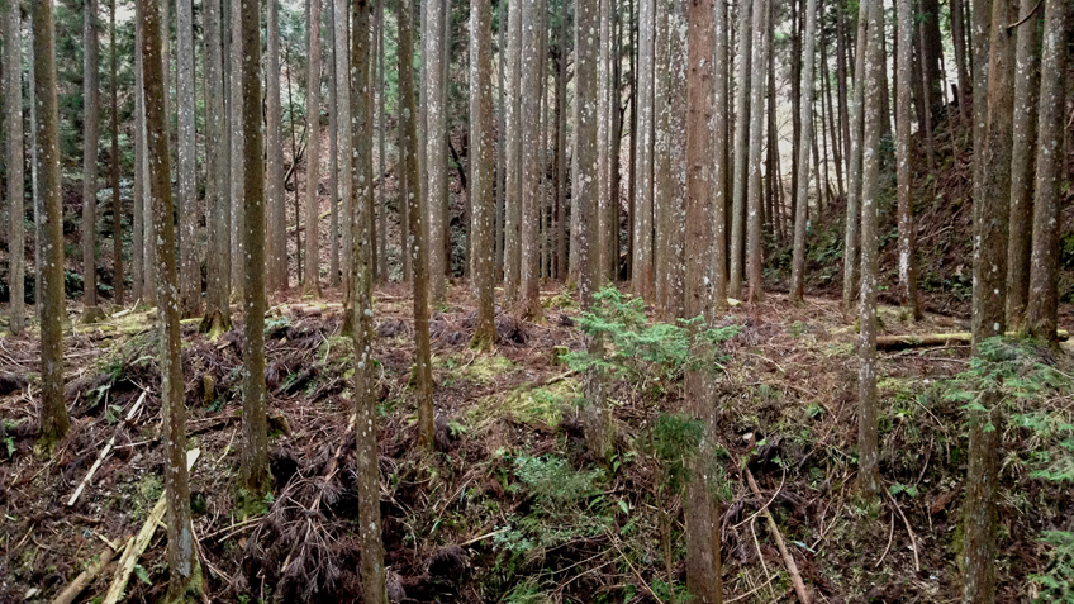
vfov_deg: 32.8
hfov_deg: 55.3
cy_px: 263
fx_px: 1025
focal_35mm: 36
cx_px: 537
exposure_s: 1/24
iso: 160
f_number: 2.4
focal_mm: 3.3
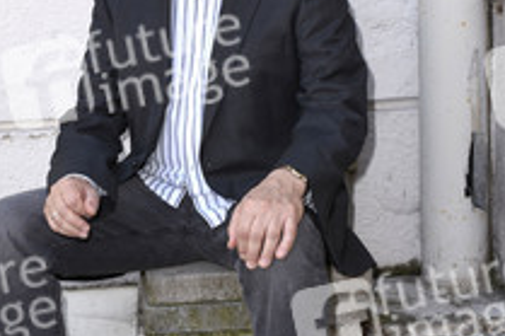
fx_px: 1290
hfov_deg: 22.1
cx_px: 196
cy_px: 193
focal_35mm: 92
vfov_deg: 14.8
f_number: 6.3
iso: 200
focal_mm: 32
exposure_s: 1/160
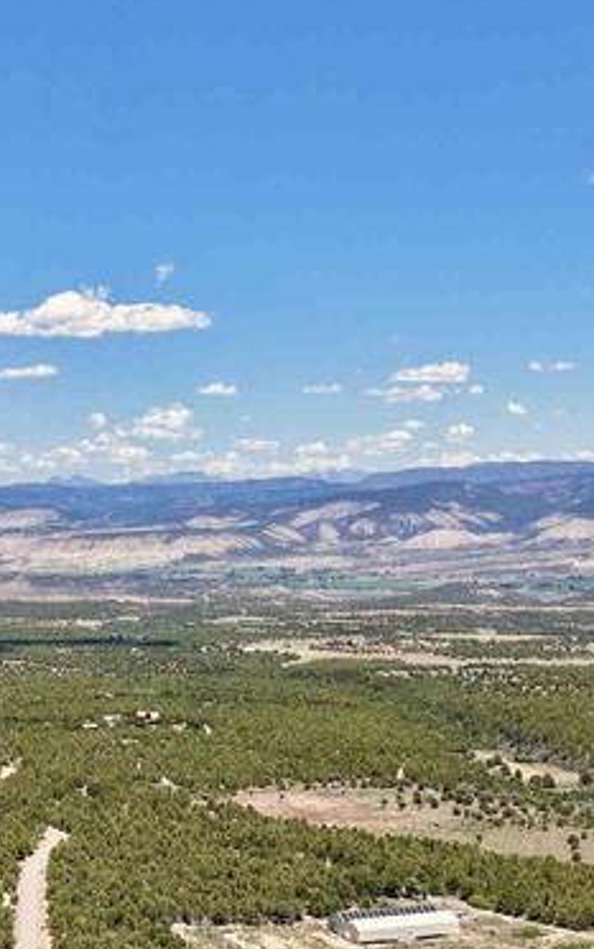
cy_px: 719
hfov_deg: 18.5
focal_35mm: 70
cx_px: 153
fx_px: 1810
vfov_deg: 28.9
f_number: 1.8
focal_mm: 8.67
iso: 140
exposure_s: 1/3000
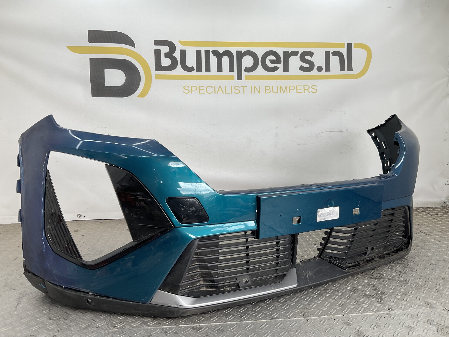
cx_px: 224
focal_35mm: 29
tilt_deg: -5.4
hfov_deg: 61.7
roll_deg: -0.1
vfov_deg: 48.2
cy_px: 168
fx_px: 376
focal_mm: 3
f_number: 1.8
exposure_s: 1/156
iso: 16
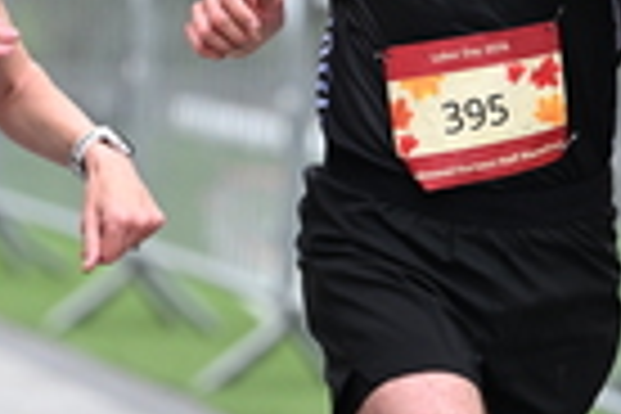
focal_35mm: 520
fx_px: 8969
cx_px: 198
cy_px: -83
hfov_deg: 4.0
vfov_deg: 2.6
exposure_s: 1/1250
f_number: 2.8
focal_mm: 130
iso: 1600
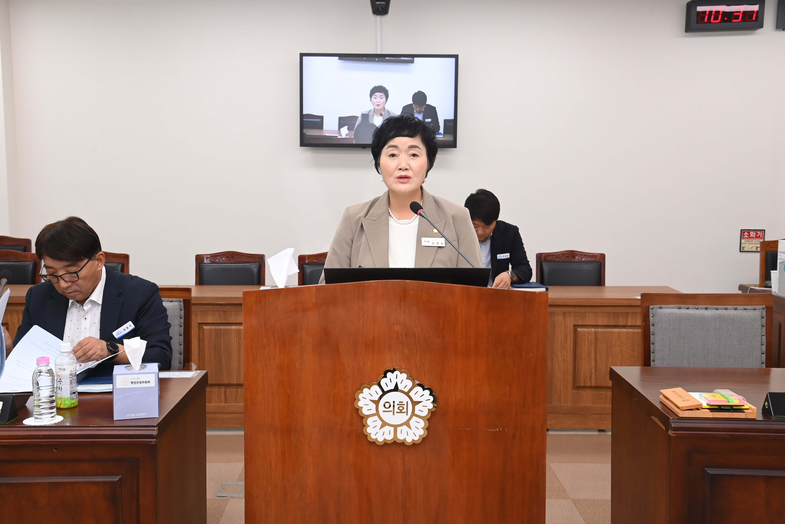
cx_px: 392
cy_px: 262
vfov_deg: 35.1
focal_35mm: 38
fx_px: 829
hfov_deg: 50.7
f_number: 6.3
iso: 2500
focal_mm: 38
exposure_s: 1/250
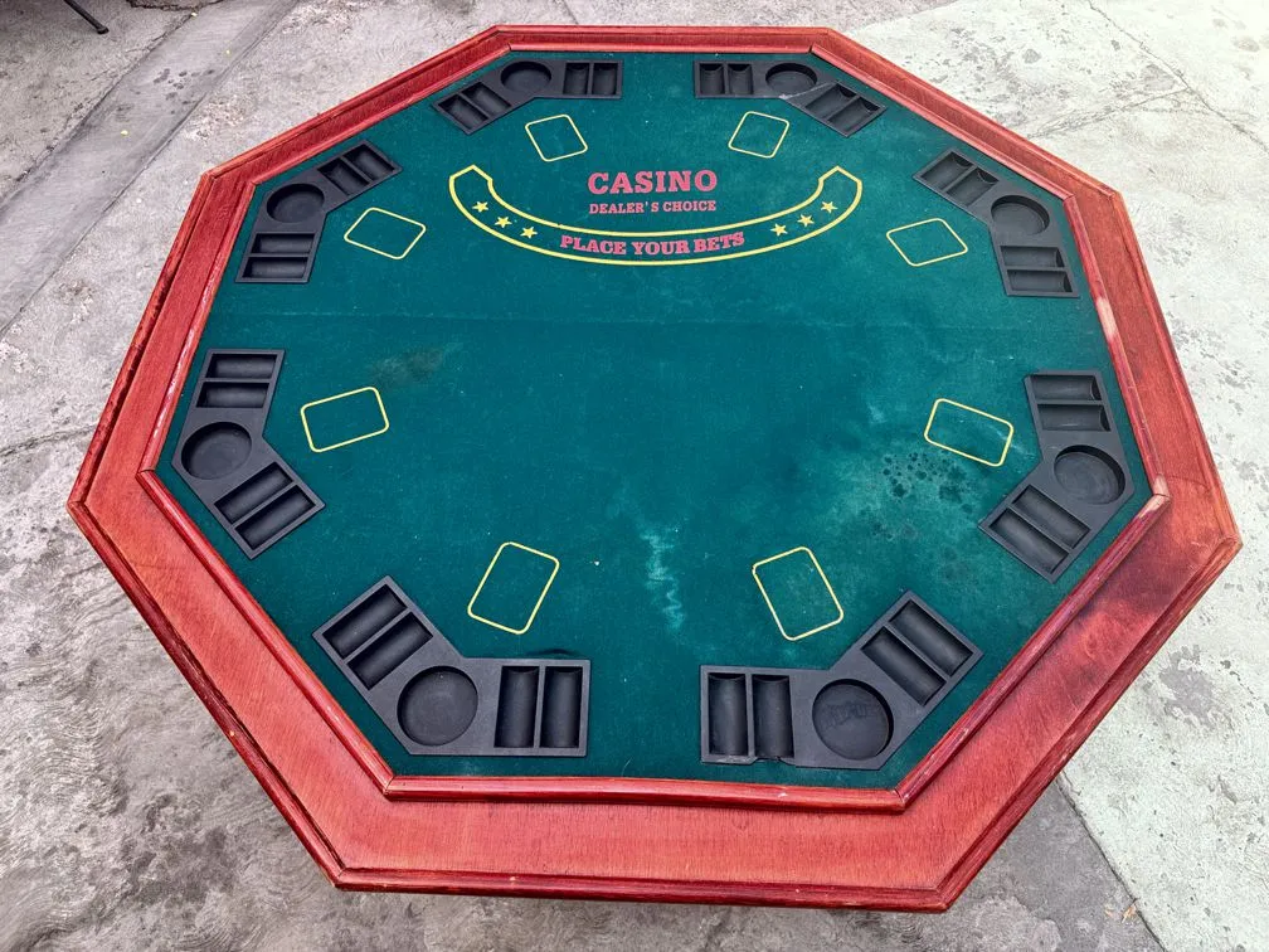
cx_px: 634
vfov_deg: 56.8
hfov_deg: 71.6
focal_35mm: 24
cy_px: 476
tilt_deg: -59.2
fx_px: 880
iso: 80
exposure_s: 1/370
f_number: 1.78
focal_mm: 6.76
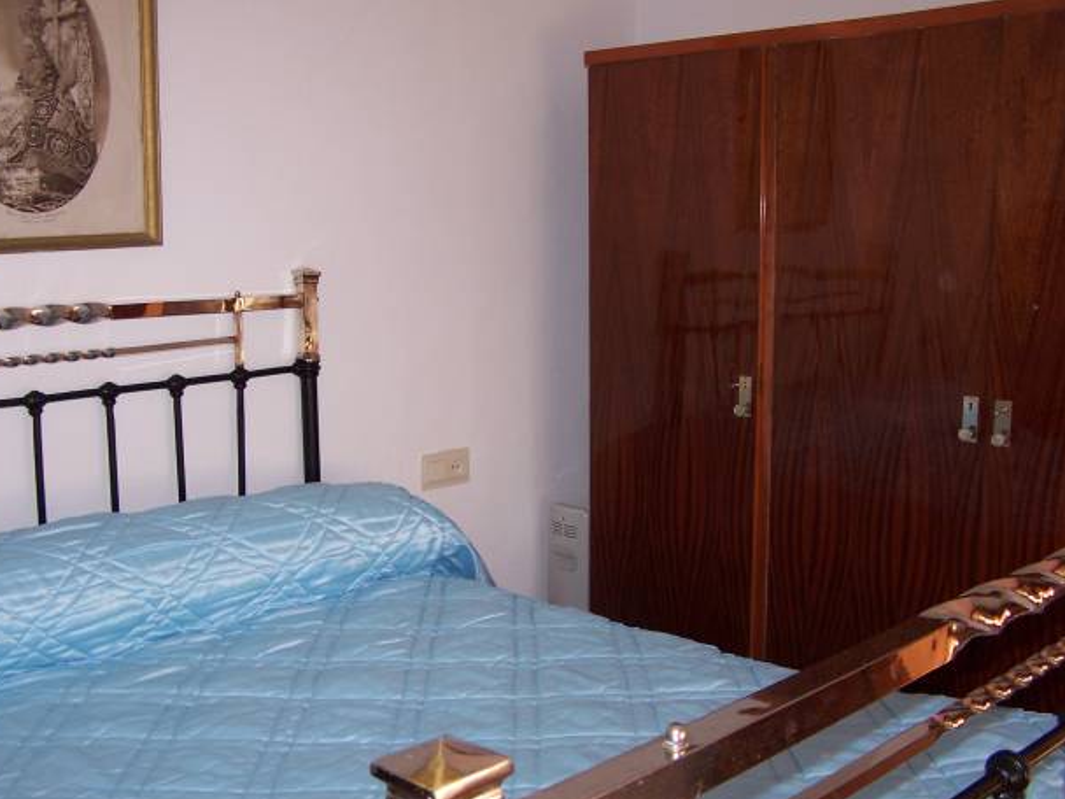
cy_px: 419
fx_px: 1231
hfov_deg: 46.8
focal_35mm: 40
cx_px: 508
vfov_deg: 36.0
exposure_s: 1/60
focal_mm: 6.3
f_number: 2.8
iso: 140
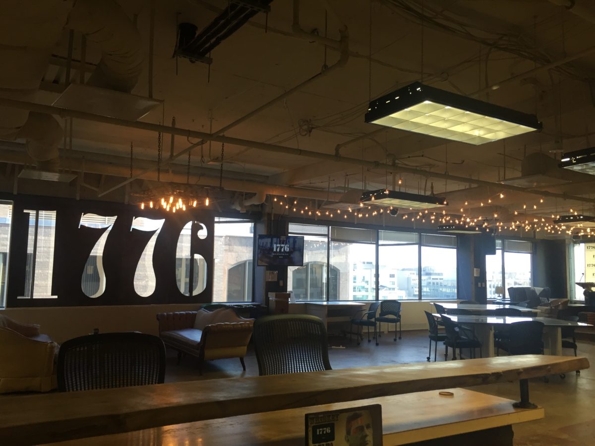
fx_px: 498
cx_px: 298
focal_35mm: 29
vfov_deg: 48.2
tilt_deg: +5.5
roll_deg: -1.3
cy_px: 223
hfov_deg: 61.7
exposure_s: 1/30
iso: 32
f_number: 2.2
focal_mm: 4.15
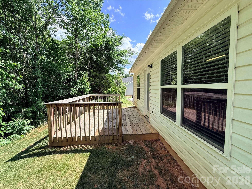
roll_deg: +0.0
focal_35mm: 14
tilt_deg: -2.9
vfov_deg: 85.7
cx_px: 126
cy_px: 94
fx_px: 102
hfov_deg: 102.1
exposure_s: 1/799
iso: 64
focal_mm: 2.22
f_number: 2.2
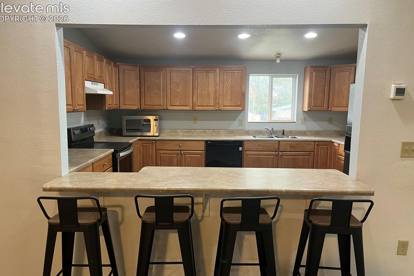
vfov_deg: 46.4
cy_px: 146
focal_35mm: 28
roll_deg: -1.3
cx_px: 202
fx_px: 322
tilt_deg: -5.9
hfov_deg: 65.5
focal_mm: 5.1
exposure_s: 1/60
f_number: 1.6
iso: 200
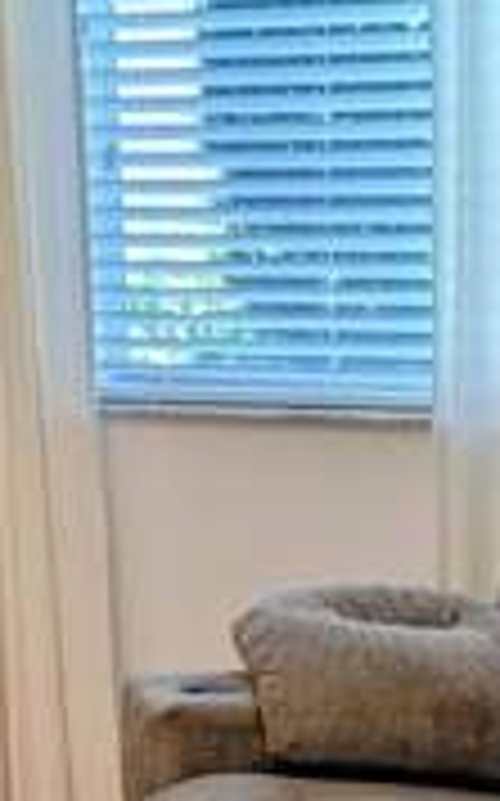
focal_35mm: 91
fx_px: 1987
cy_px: 664
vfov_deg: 22.4
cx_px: 180
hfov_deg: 14.3
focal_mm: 6.9
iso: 111
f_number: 1.68
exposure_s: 1/120
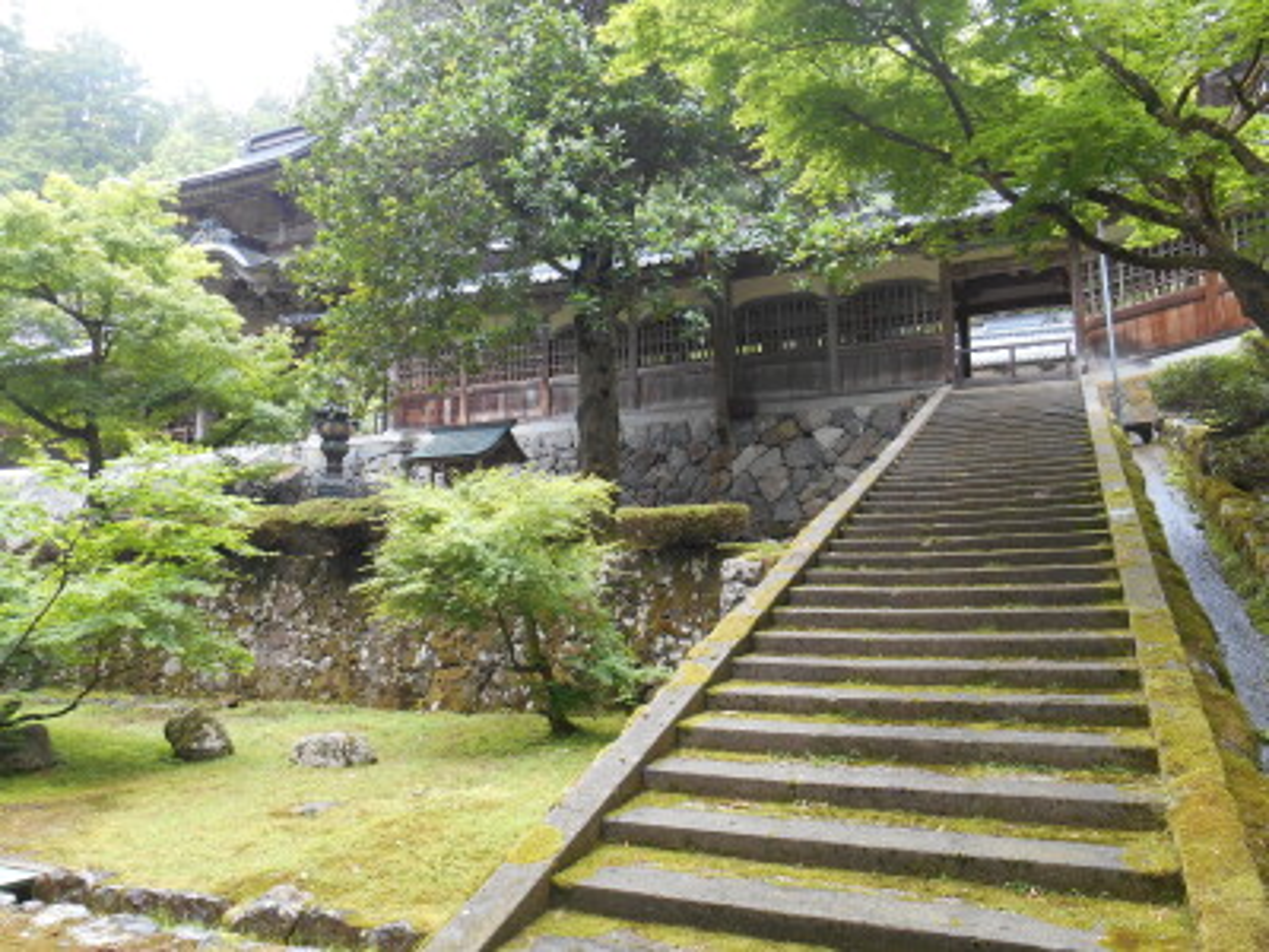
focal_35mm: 26
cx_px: 634
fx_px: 953
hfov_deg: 67.3
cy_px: 476
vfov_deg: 53.1
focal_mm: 4.7
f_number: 3.4
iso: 140
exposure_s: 1/30
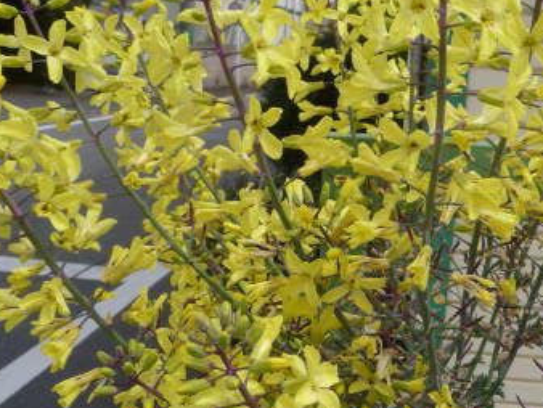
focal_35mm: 53
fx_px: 832
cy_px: 278
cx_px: 426
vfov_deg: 27.4
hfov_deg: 35.1
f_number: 3.3
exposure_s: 1/1000
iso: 100
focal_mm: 4.7
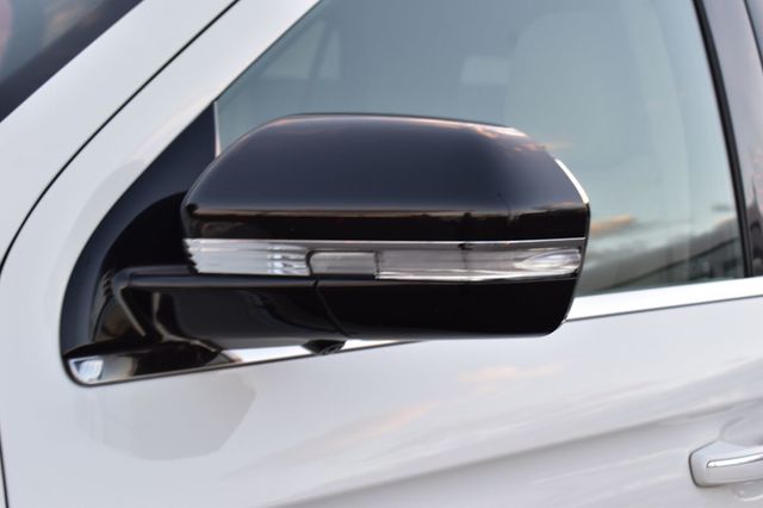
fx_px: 1462
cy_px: 254
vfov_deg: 19.7
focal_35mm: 69
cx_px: 382
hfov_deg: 29.3
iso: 400
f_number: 8
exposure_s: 1/50
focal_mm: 46
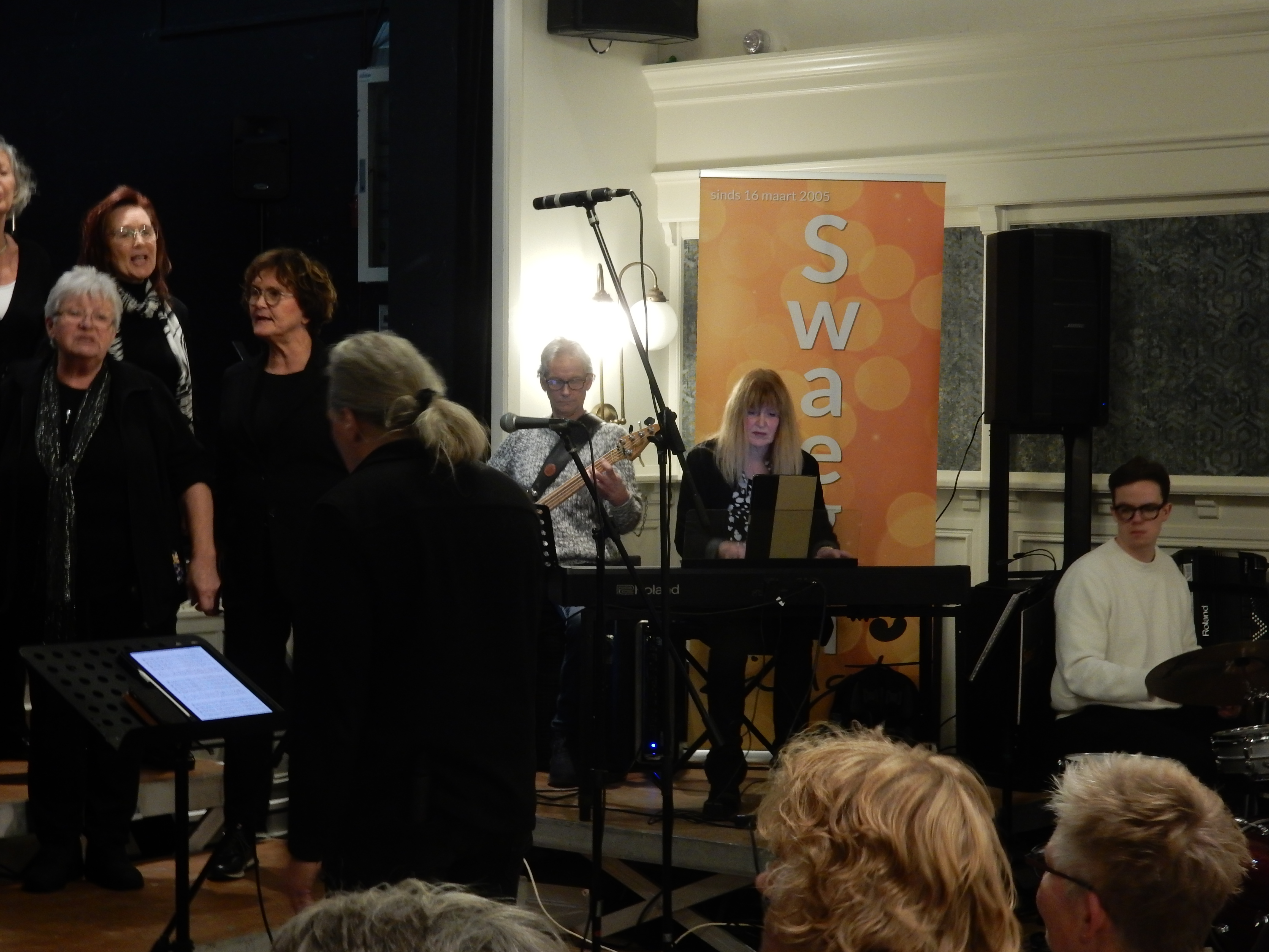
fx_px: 2603
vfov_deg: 20.7
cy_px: 476
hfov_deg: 27.4
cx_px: 634
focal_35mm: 71
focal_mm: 12.6
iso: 400
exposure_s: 1/10
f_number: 4.8
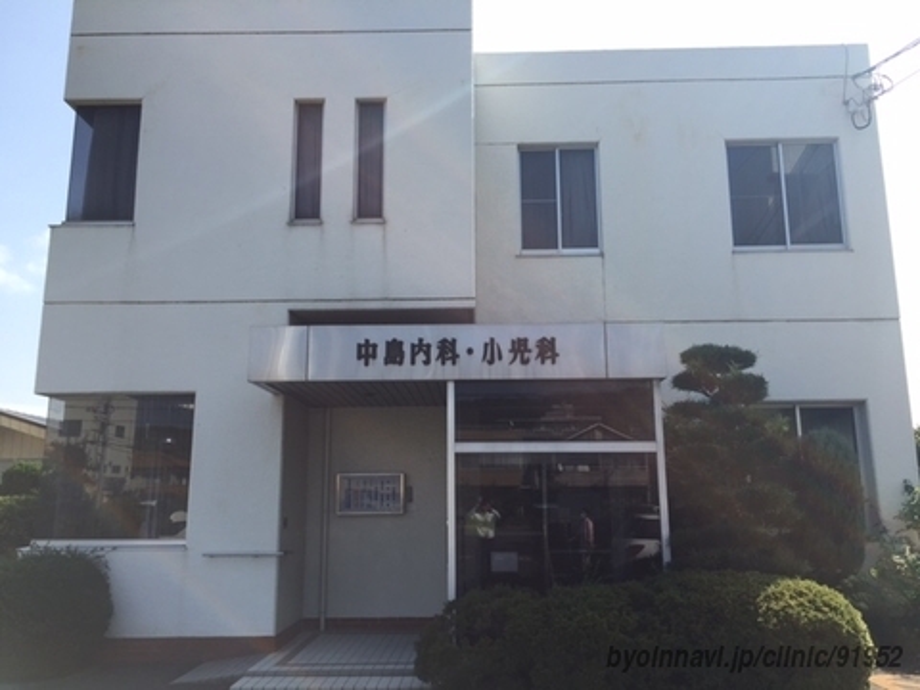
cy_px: 345
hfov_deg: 61.7
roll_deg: -1.5
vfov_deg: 48.2
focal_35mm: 29
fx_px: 771
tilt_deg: +10.0
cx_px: 460
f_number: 2.2
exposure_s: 1/1130
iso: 32
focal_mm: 4.15
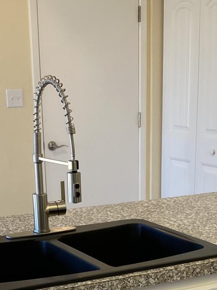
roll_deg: +1.0
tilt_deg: -20.4
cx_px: 121
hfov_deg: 18.7
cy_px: 317
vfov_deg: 23.2
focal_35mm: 79
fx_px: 660
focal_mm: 4.25
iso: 100
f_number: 1.8
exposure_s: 1/120
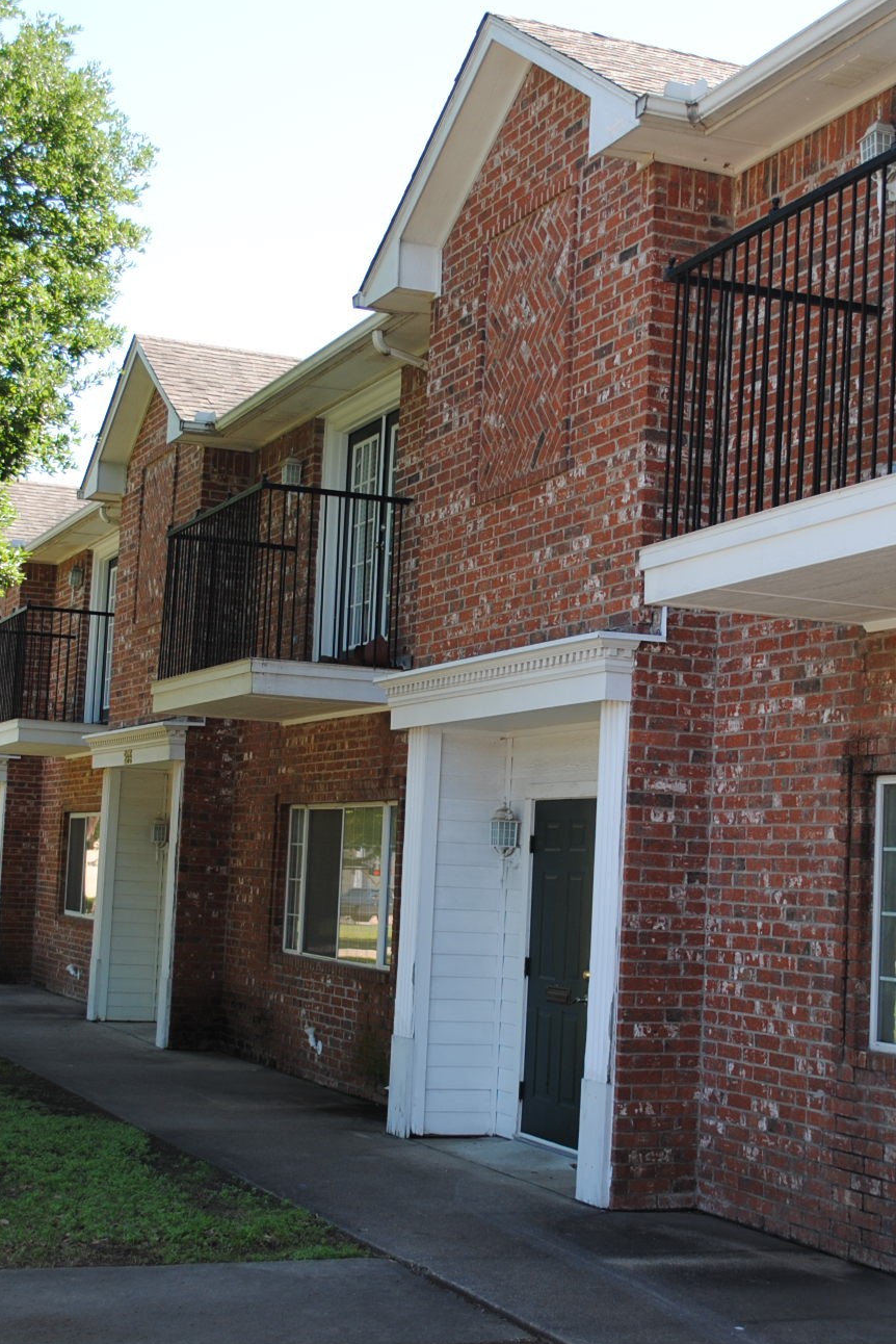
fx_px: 2015
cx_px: 439
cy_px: 672
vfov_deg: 36.9
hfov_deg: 25.1
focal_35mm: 54
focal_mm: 24
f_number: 4
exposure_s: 1/160
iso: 100
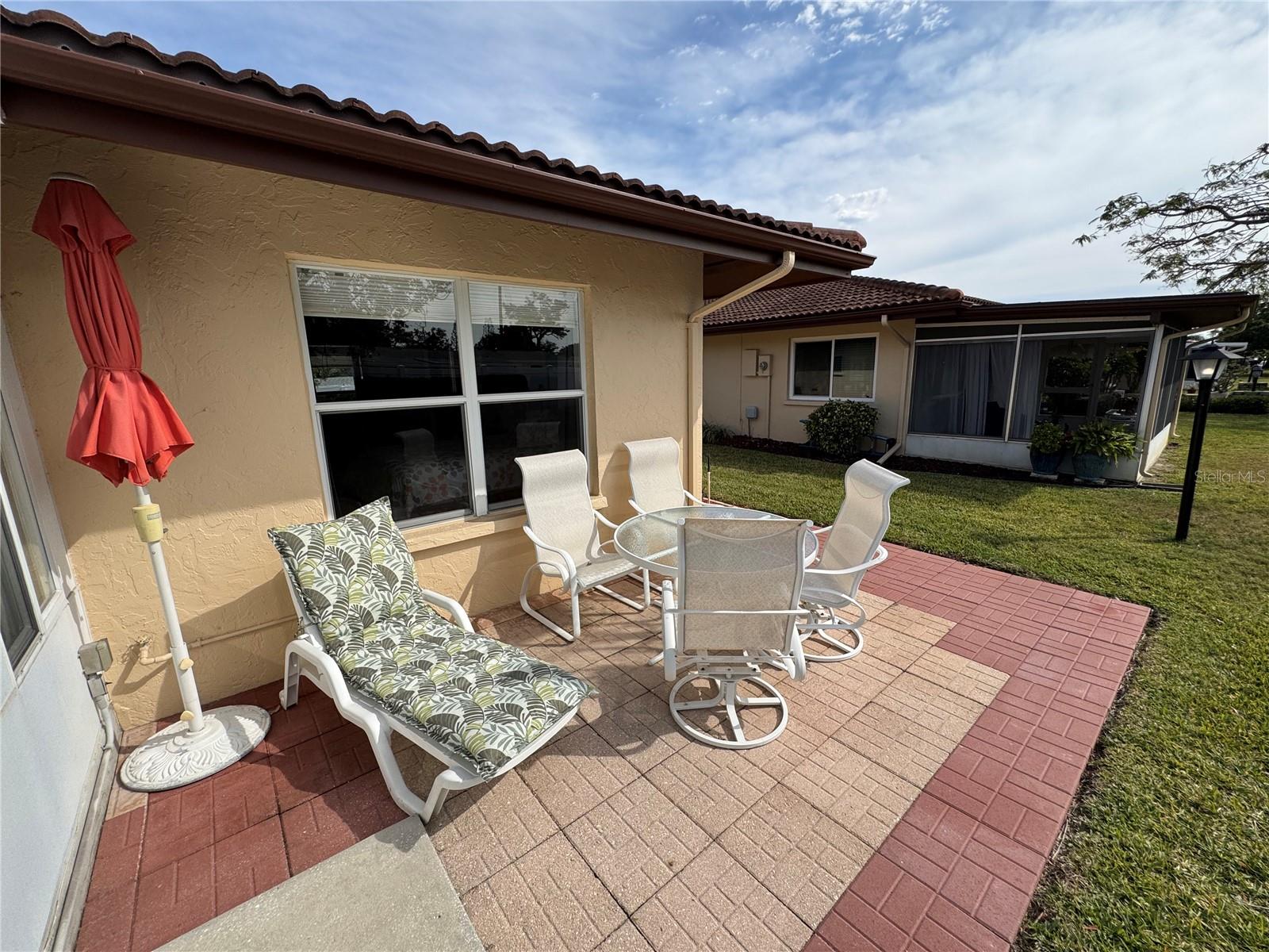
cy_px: 476
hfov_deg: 102.1
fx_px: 513
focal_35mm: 14
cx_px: 634
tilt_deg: -12.1
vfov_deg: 85.7
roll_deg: +1.0
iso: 50
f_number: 2.2
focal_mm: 2.22
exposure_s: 1/2028
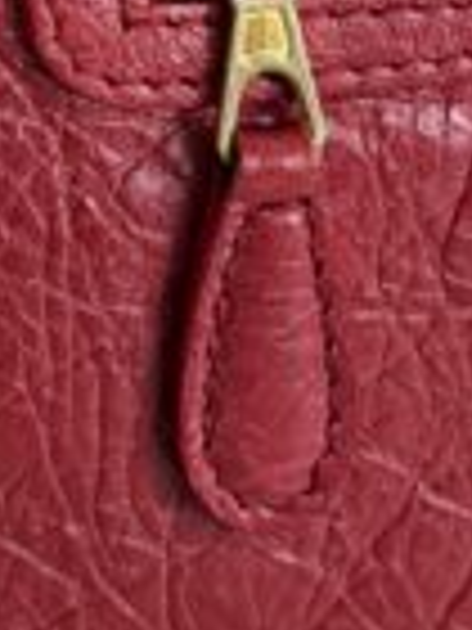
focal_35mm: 275
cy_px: -621
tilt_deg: -25.7
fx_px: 5000
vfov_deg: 7.0
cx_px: -247
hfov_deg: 5.4
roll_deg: +0.8
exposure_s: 1/120
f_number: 1.78
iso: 80
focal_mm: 6.76
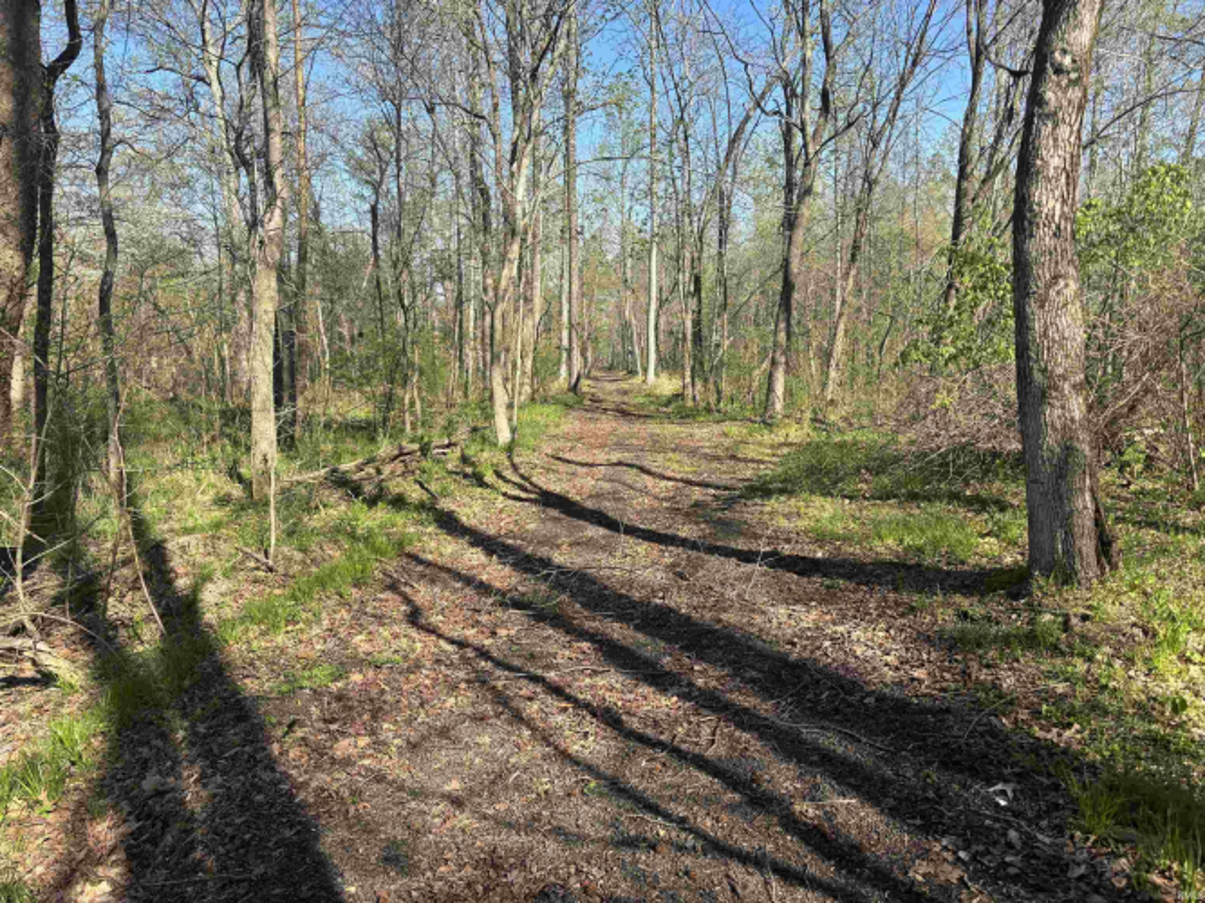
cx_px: 602
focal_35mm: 26
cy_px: 452
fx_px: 905
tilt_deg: -6.0
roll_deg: +0.1
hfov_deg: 67.3
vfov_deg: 53.0
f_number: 1.6
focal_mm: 5.96
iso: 50
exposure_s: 1/1381
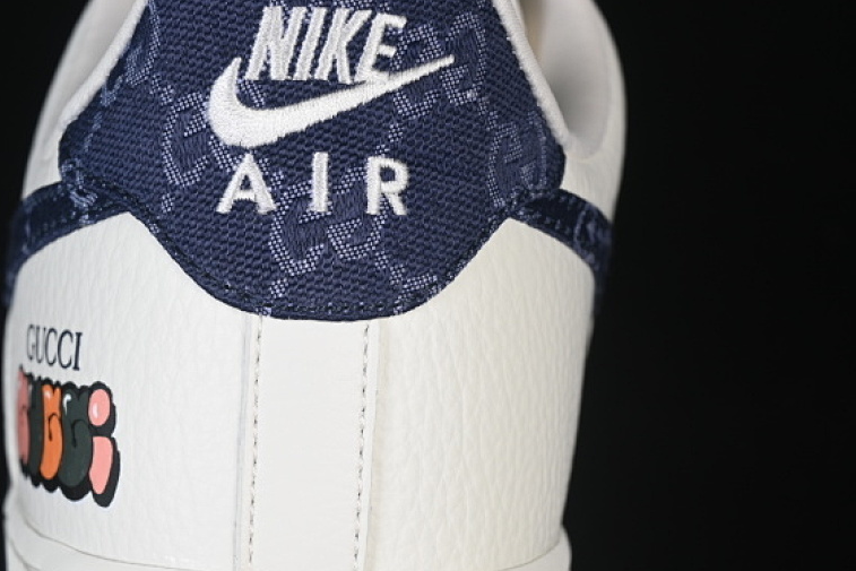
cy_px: 400
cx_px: 302
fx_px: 2545
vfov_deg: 12.8
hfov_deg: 19.1
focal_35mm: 107
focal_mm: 50
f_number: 7.1
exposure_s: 1/80
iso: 160
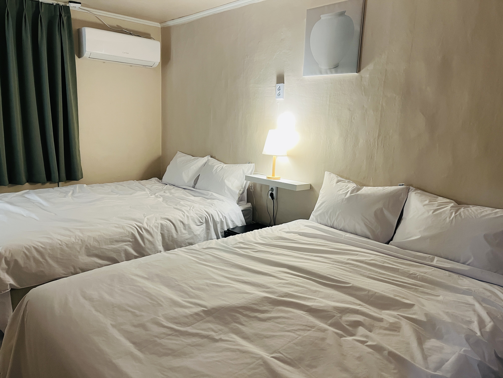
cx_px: 252
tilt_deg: -10.5
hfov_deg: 67.3
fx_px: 378
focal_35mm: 26
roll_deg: -2.0
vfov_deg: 53.1
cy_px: 189
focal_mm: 5.1
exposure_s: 1/60
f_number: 1.6
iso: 200
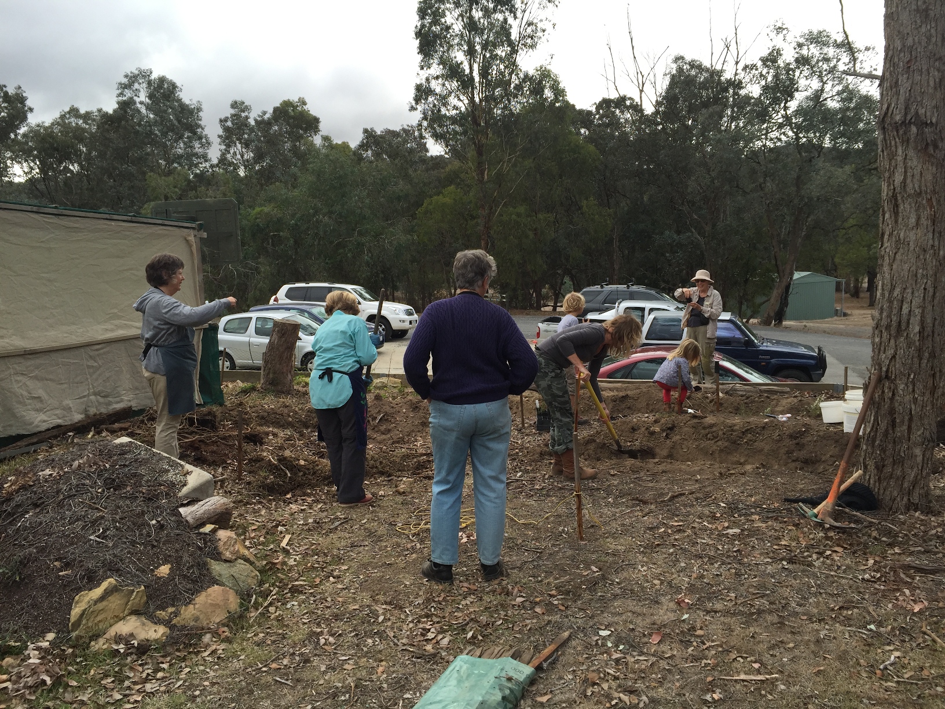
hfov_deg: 61.7
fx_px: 792
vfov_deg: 48.2
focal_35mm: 29
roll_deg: +0.9
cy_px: 354
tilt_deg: -8.6
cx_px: 472
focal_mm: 4.15
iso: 32
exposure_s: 1/482
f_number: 2.2
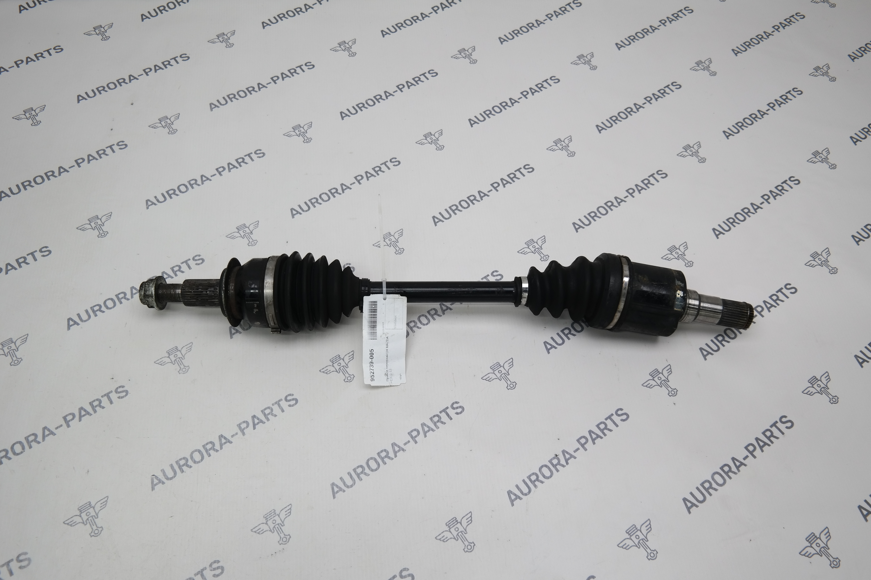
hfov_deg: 67.4
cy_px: 290
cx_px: 436
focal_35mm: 27
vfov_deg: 47.9
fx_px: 653
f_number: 3.5
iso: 100
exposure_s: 1/80
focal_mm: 18
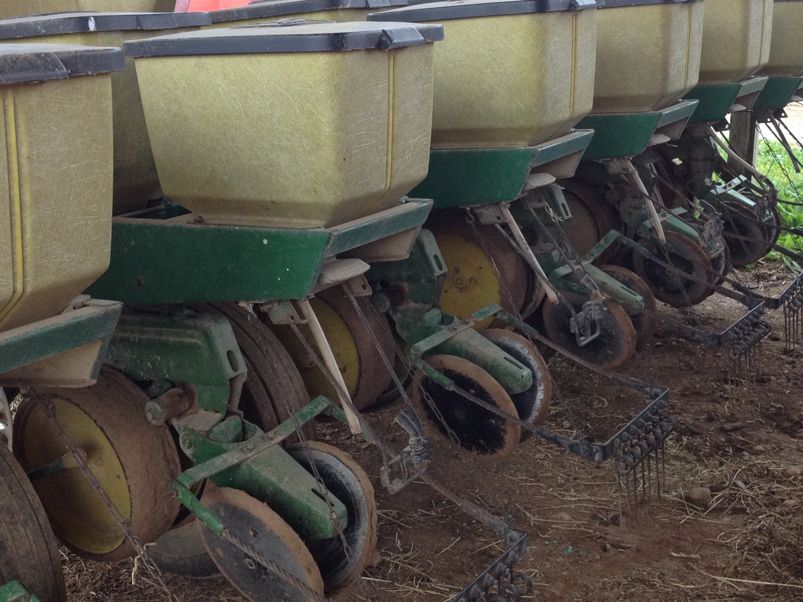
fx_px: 1229
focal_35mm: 53
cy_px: 210
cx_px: 450
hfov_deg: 36.1
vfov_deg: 27.4
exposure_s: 1/120
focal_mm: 4.28
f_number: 2.4
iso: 100
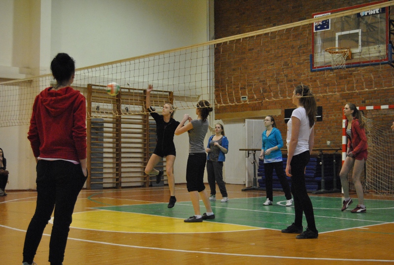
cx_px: 197
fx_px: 625
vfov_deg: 23.9
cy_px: 132
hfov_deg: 35.0
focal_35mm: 57
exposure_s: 1/200
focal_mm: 38
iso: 1600
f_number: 4.8
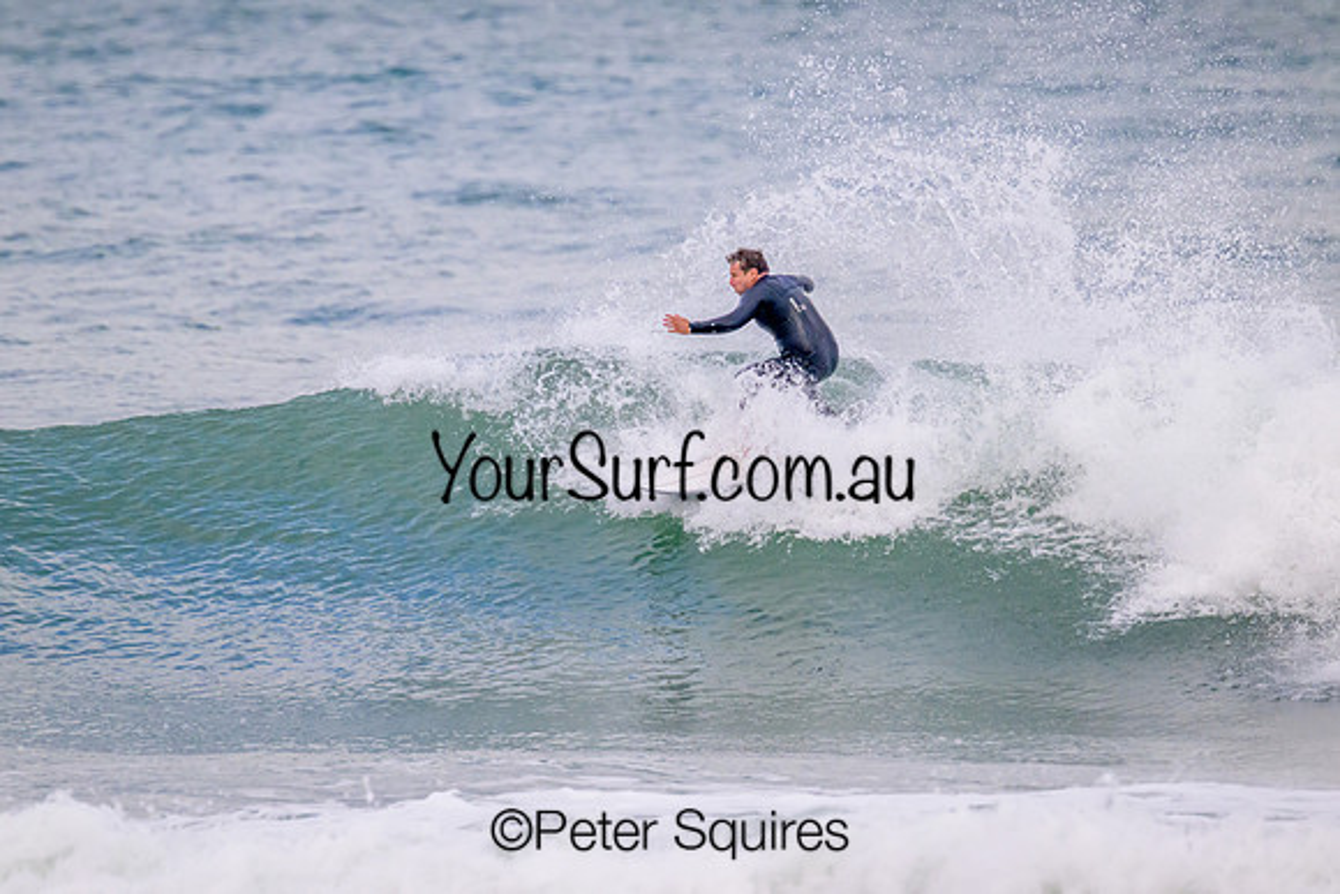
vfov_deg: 1.9
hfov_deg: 2.9
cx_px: 670
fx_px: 26823
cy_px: 447
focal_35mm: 720
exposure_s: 1/2000
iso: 2800
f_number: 11
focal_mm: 690
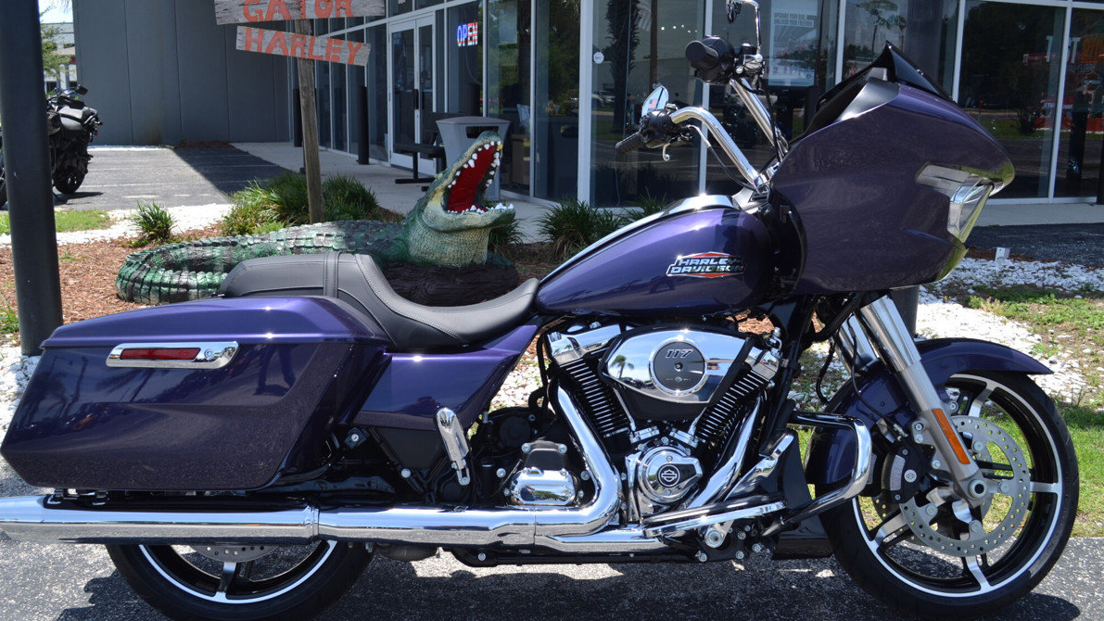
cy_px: 335
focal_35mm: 38
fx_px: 1112
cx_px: 553
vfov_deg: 31.2
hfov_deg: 52.8
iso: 100
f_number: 7.1
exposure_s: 1/200
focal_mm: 24
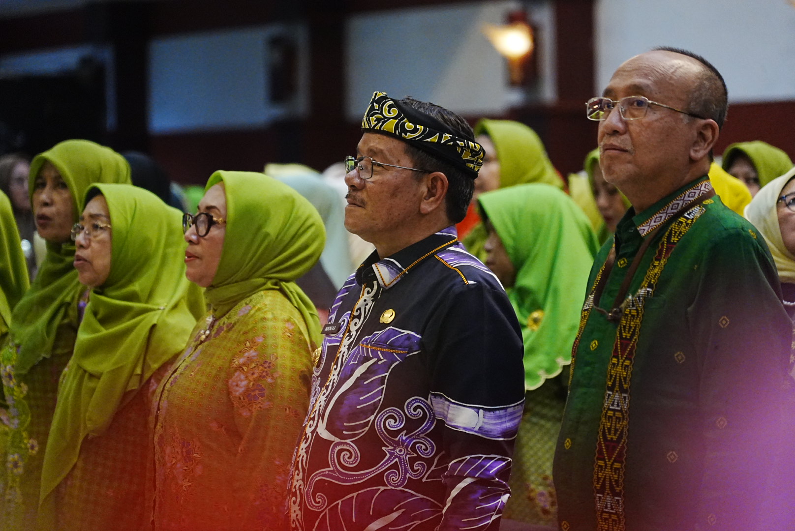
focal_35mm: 230
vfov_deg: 6.0
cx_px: 398
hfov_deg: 8.9
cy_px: 266
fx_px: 5083
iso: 8000
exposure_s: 1/125
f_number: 6.3
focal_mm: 230
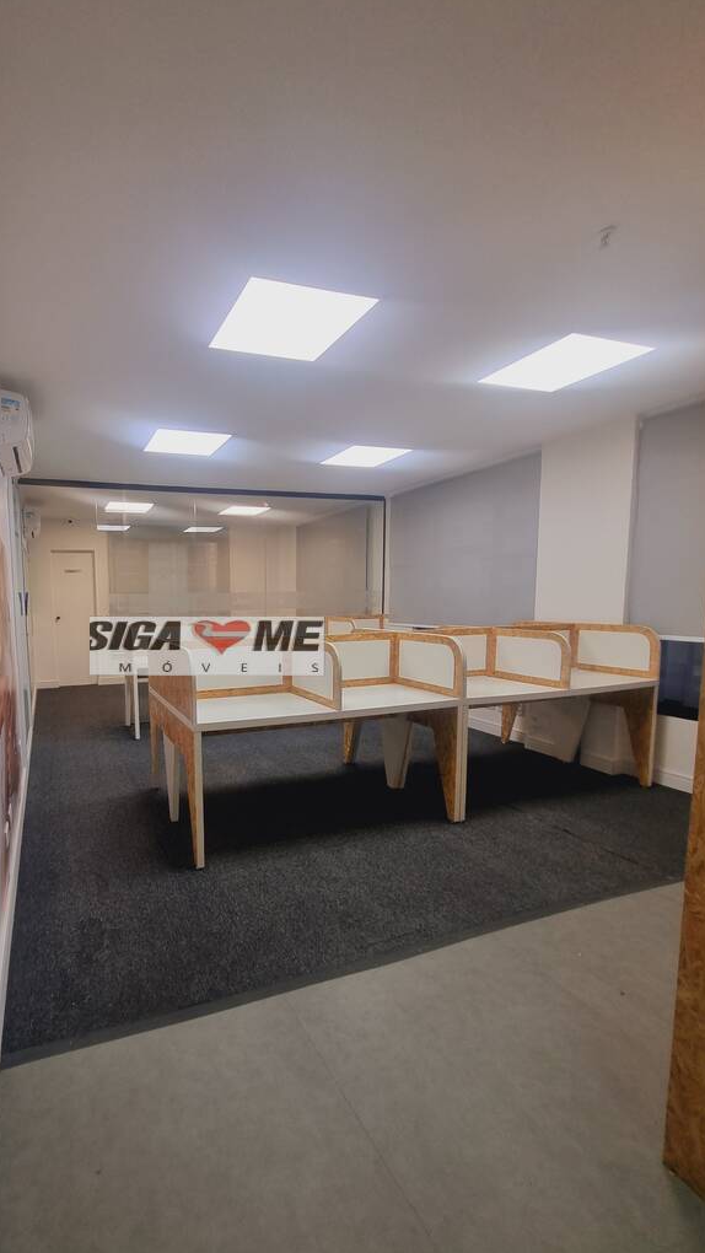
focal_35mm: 15
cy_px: 651
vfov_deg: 102.9
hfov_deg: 67.8
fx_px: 498
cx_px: 214
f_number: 2.2
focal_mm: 1.74
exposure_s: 1/60
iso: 64
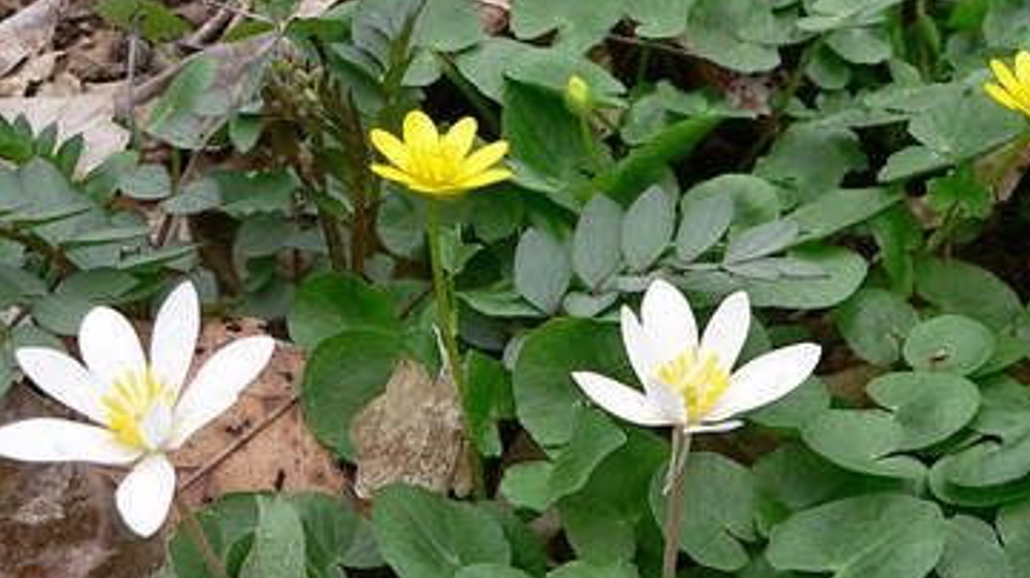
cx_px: 535
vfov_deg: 20.0
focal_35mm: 60
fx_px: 1638
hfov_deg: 34.9
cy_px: 352
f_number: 3.7
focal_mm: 7.5
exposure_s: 1/160
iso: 80
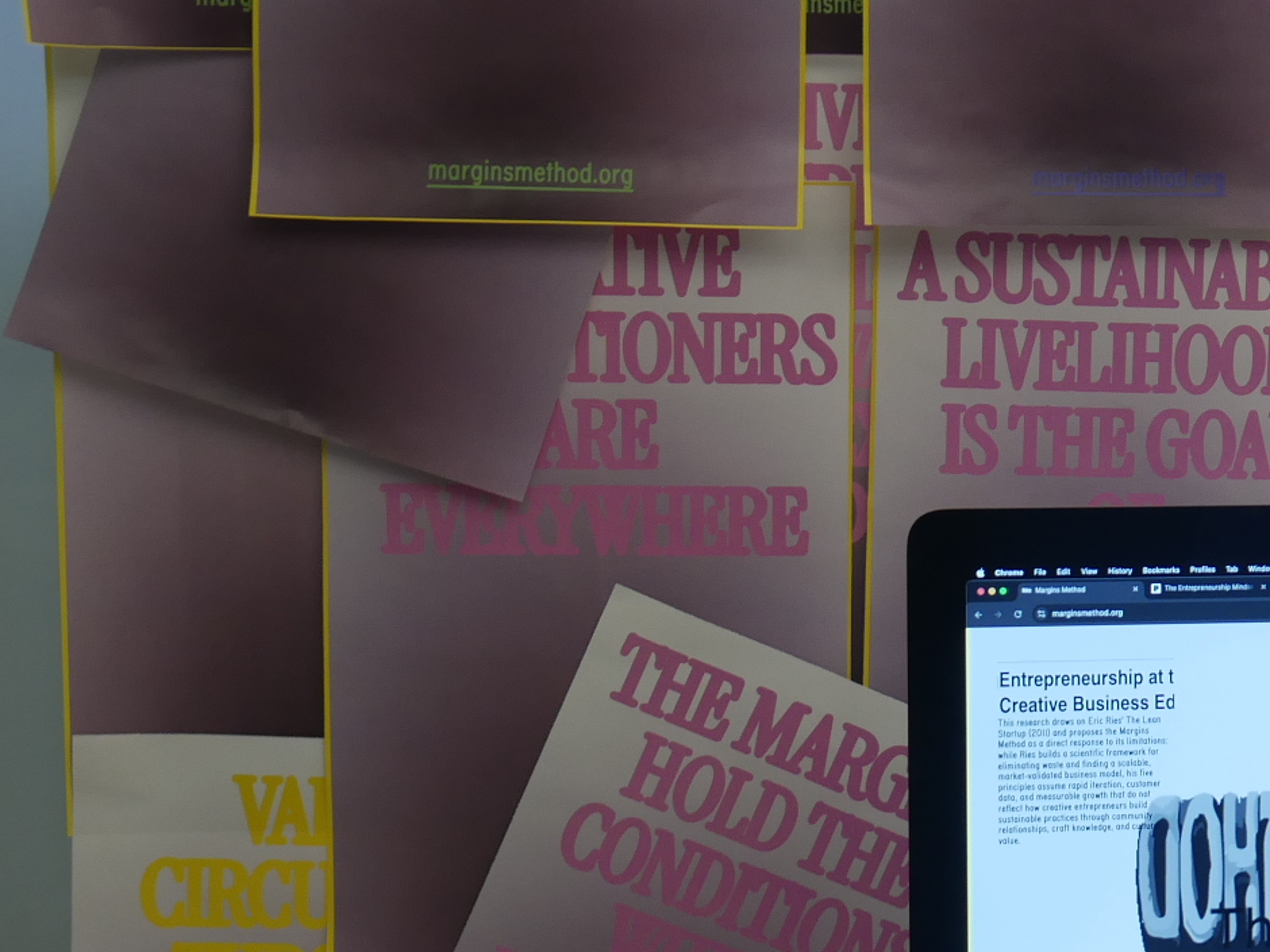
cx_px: 1298
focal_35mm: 87
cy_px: 438
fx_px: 3192
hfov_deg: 21.6
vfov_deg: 17.0
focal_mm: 18
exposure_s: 1/50
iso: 400
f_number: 4
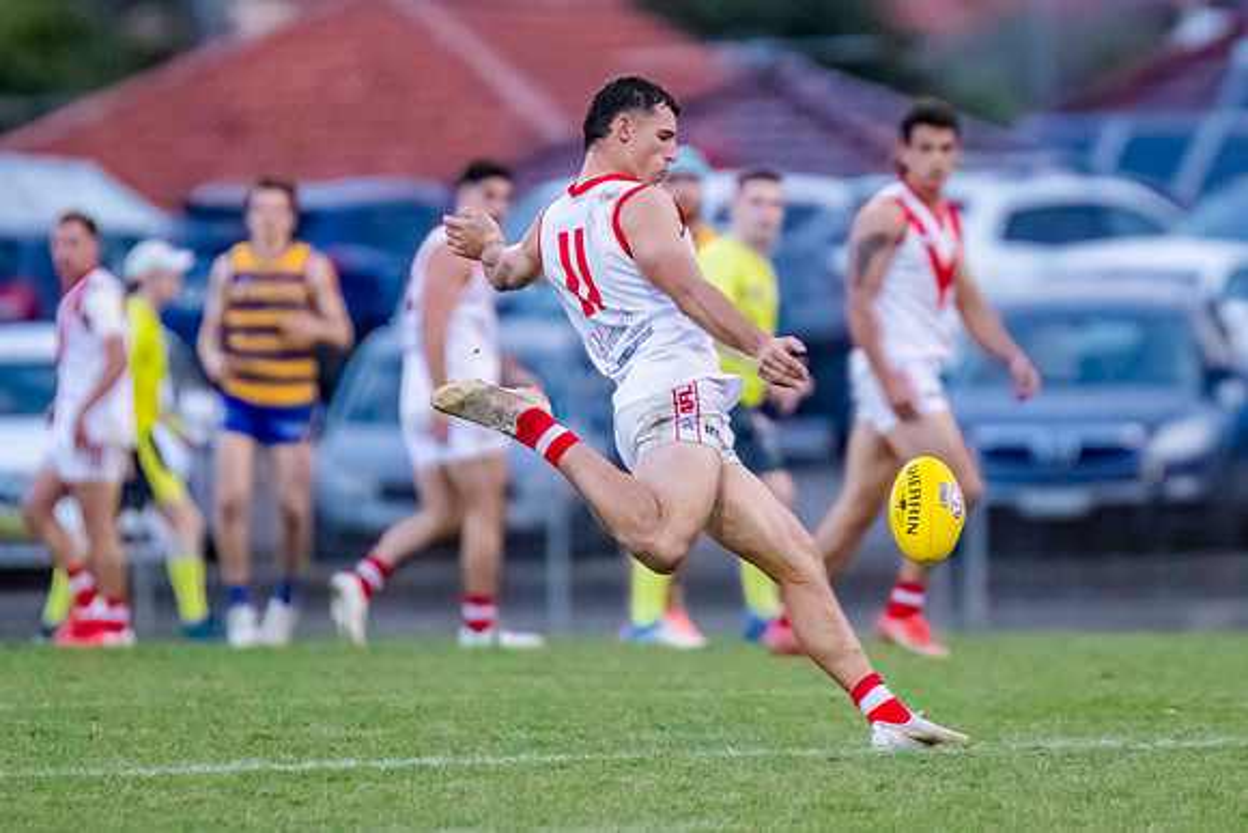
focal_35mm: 766
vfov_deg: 1.8
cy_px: 311
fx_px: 26568
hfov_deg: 2.7
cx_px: 596
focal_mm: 420
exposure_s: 1/1600
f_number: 4
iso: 9000
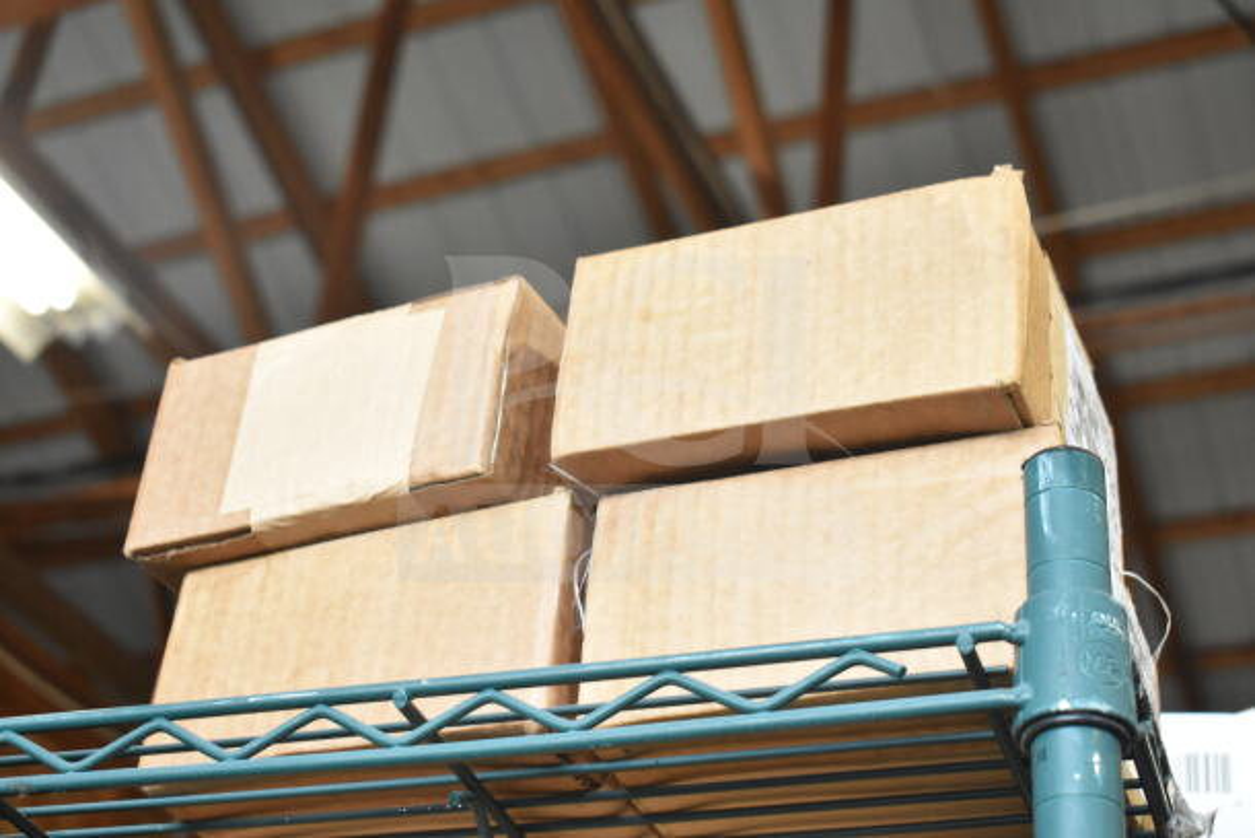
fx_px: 2092
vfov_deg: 22.6
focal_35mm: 60
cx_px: 628
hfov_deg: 33.4
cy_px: 419
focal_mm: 40
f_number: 5.6
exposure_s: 1/125
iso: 1600
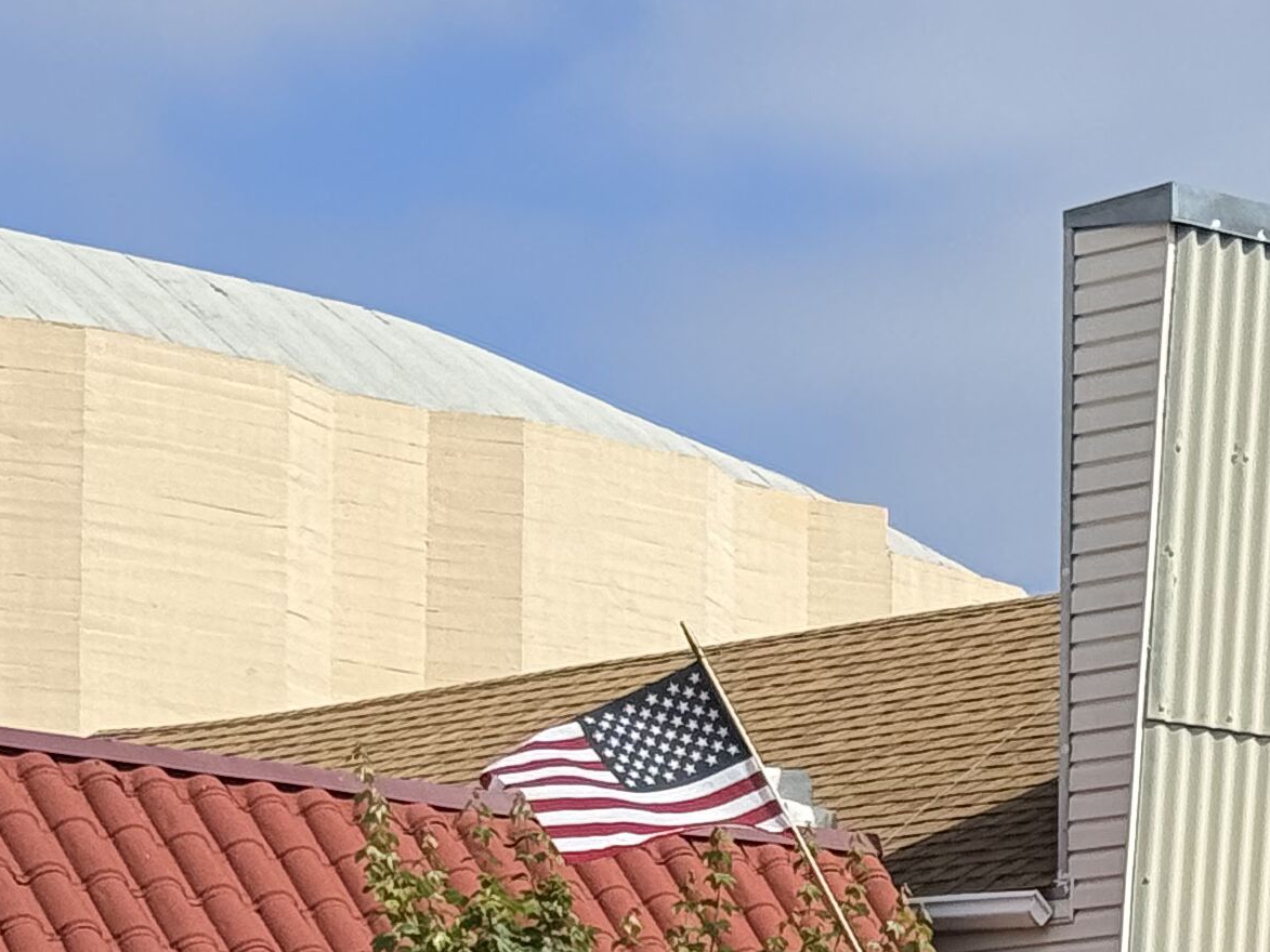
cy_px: 1602
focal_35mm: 165
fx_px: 6054
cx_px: 2108
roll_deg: +0.3
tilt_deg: +1.8
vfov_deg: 8.7
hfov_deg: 11.3
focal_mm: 6.76
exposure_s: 1/5587
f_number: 1.78
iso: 64
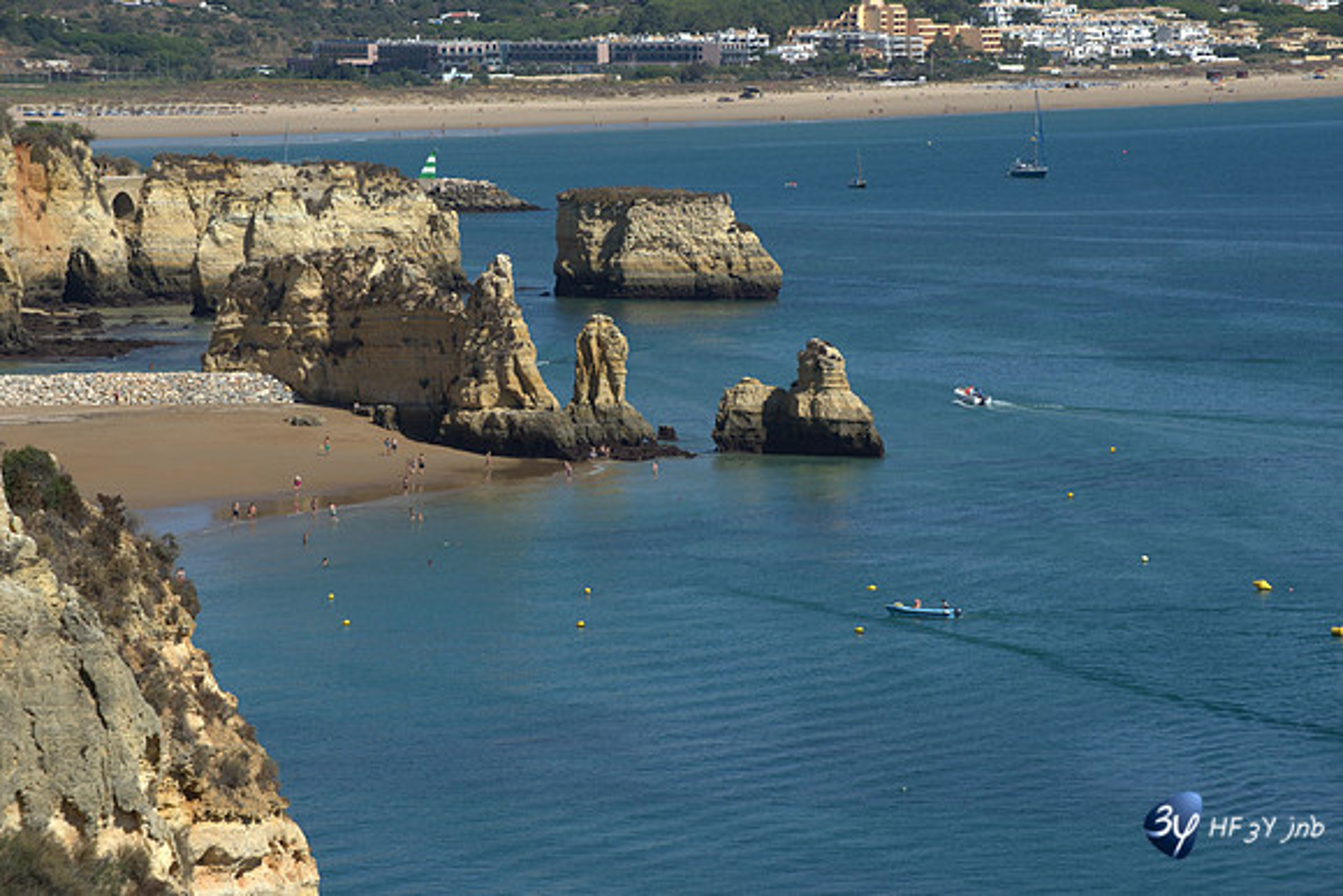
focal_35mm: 200
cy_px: 448
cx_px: 672
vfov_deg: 6.9
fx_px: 7463
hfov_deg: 10.3
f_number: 10
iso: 200
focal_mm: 200
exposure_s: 1/400
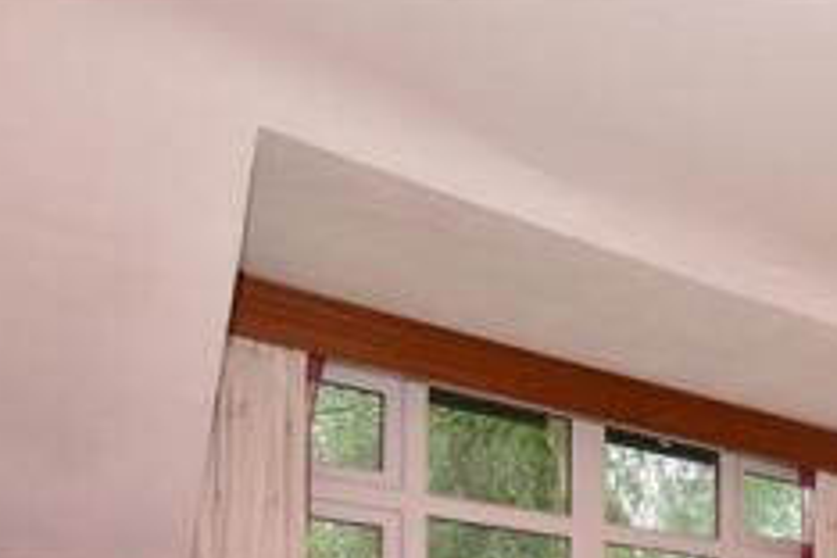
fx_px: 976
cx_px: 944
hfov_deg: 37.8
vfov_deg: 26.3
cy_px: 757
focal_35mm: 42
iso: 200
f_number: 7.1
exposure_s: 1/25
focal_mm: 10
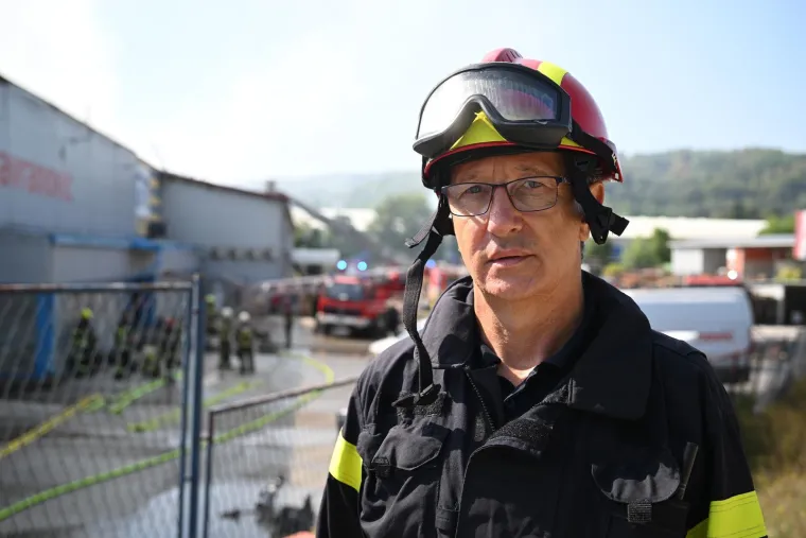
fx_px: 873
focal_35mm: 39
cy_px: 269
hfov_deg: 49.5
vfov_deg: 34.2
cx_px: 403
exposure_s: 1/400
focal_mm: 39
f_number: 4
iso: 100
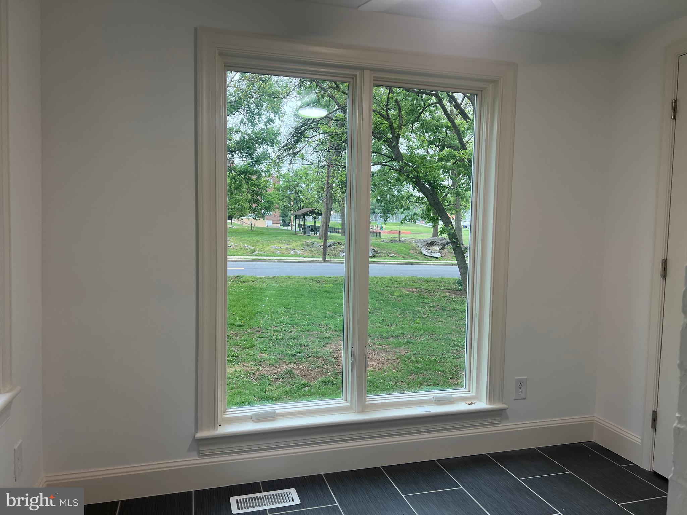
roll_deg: -1.2
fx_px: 516
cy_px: 258
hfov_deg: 67.3
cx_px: 344
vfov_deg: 53.1
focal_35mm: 26
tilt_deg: -5.2
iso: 50
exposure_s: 1/121
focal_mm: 5.7
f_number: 1.5
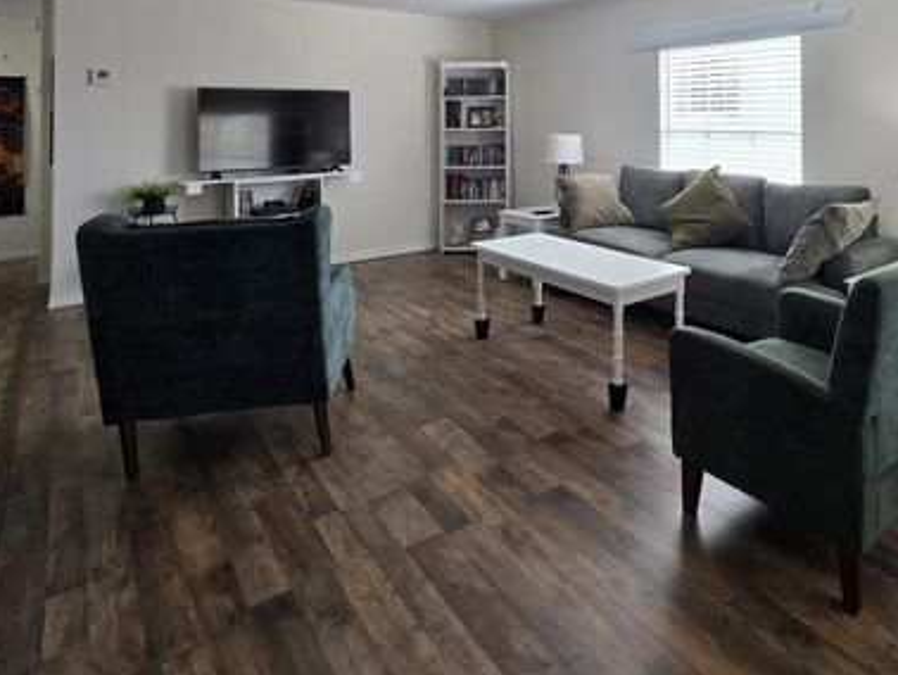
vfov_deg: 55.7
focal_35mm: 22
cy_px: 112
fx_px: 571
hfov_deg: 74.1
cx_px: 596
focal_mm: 2.2
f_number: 1.9
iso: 80
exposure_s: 1/120
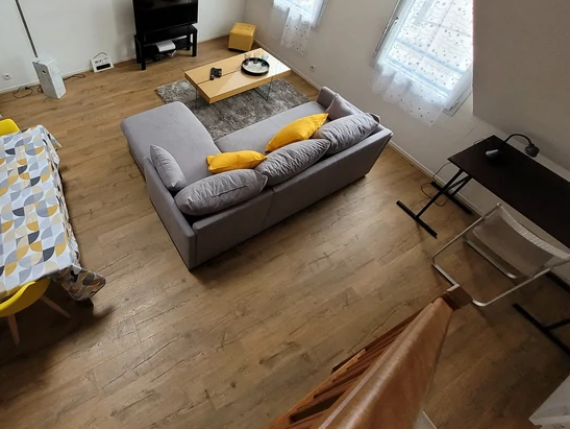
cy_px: 132
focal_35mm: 19
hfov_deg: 81.2
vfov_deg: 66.2
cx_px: 180
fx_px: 313
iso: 200
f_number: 2.2
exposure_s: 1/50
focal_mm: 1.74
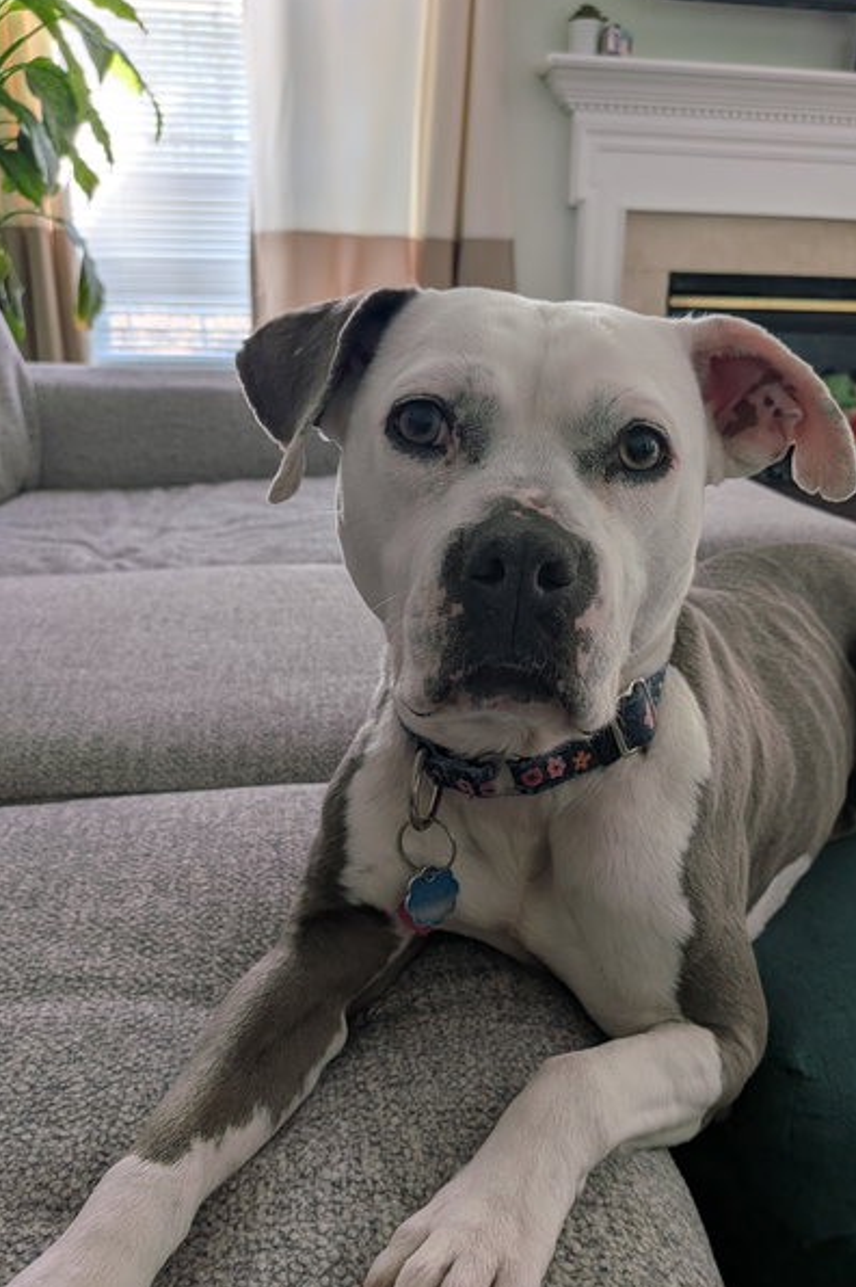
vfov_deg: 65.4
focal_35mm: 28
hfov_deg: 46.2
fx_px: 1000
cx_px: 504
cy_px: 706
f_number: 1.7
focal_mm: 4.53
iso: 43
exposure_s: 1/120
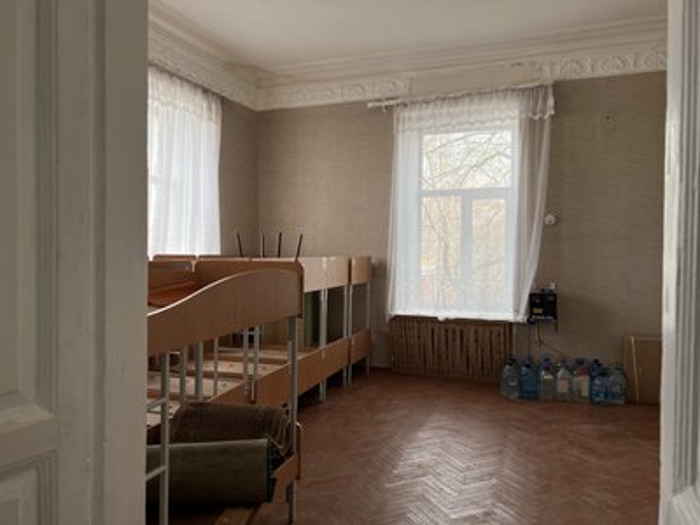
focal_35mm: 26
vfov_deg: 53.1
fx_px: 526
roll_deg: +0.1
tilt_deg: -1.5
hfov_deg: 67.3
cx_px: 350
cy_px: 262
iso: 40
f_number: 1.5
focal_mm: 5.7
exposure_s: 1/121
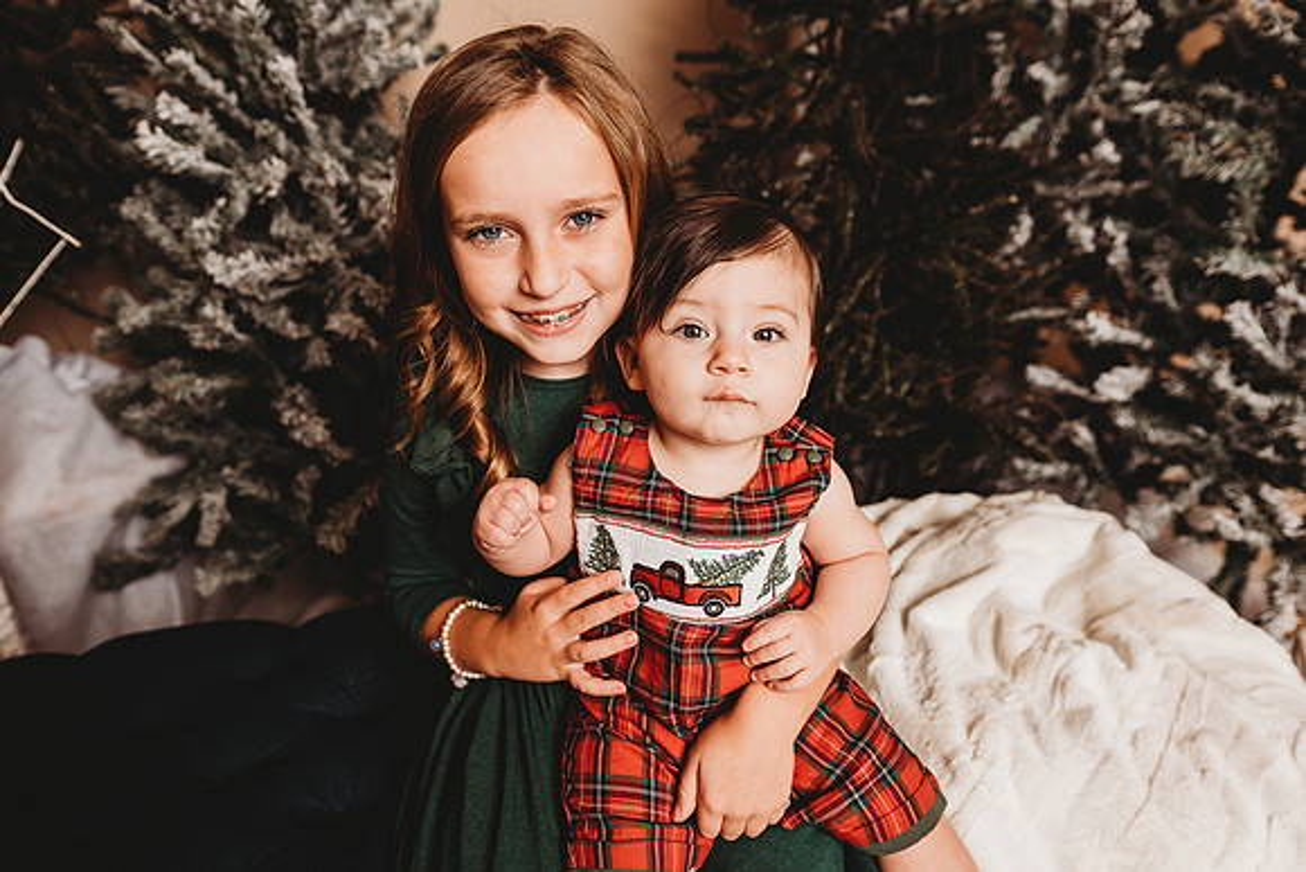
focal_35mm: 24
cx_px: 653
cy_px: 436
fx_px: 871
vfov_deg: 53.2
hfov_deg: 73.7
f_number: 3.2
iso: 100
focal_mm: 24
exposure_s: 1/160
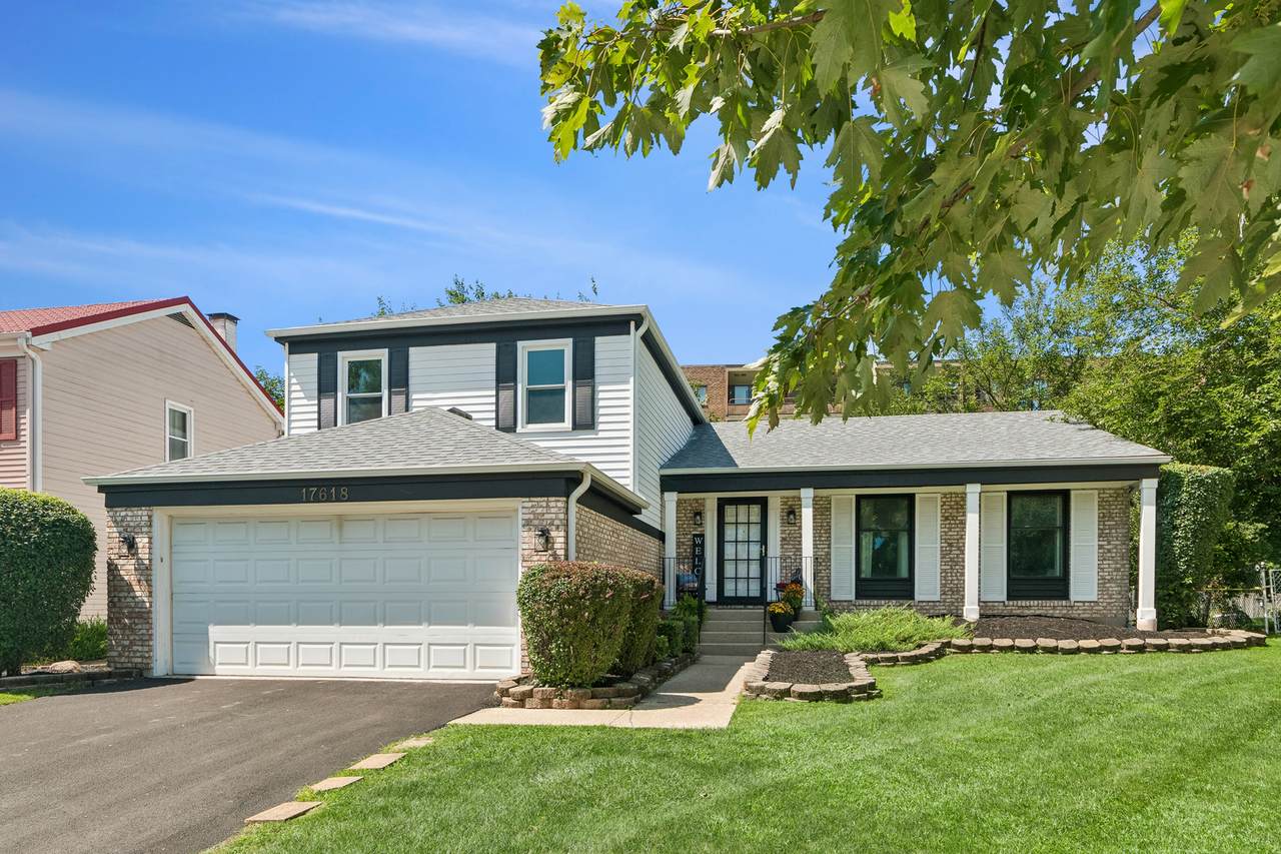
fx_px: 747
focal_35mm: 21
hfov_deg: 81.2
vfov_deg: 59.5
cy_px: 427
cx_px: 640
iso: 400
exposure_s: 1/500
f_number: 8
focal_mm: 14
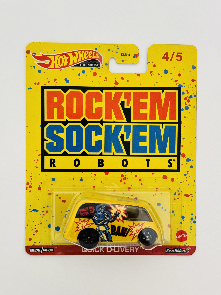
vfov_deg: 39.7
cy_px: 148
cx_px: 110
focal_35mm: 48
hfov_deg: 30.3
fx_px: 409
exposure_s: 1/60
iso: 160
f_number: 1.78
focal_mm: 6.76
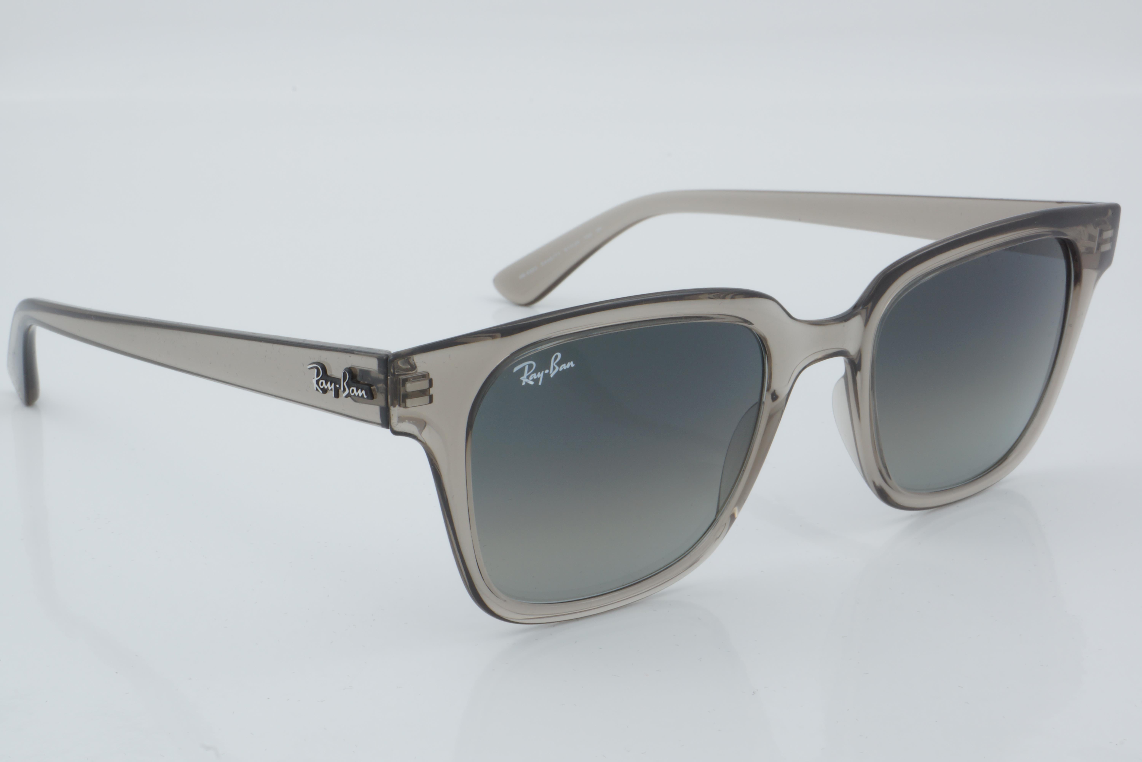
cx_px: 571
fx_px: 2379
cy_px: 381
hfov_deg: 27.0
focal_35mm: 75
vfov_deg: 18.2
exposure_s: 1/4
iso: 100
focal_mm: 50
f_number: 32
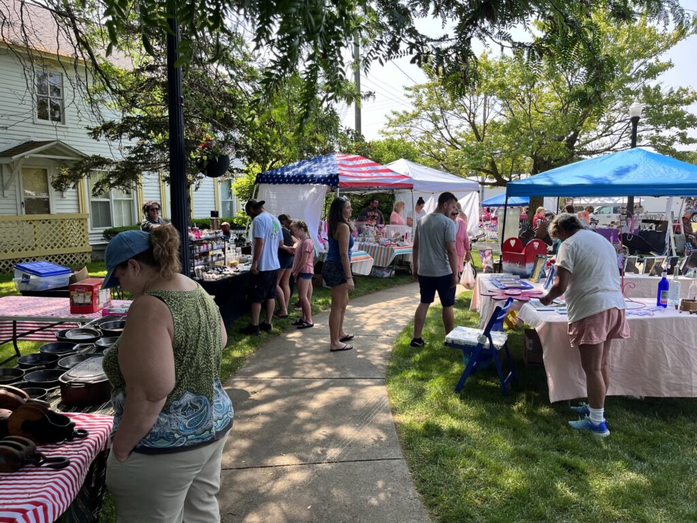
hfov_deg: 67.3
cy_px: 262
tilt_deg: -7.2
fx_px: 524
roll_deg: -0.1
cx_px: 348
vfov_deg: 53.1
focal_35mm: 26
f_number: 1.6
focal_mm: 5.1
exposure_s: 1/761
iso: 50
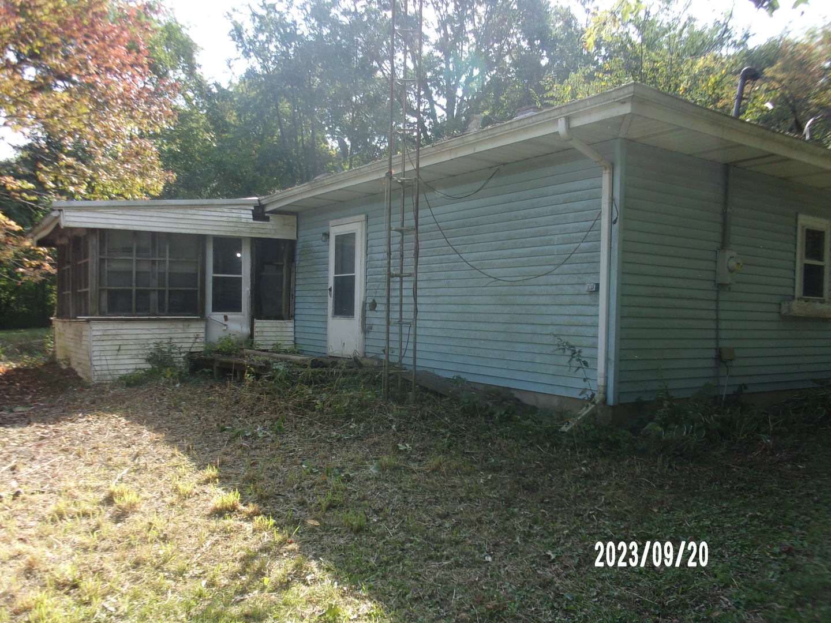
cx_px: 416
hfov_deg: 63.4
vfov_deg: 49.7
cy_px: 312
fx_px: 672
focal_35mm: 28
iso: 80
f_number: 3.9
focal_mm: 5.1
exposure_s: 1/180
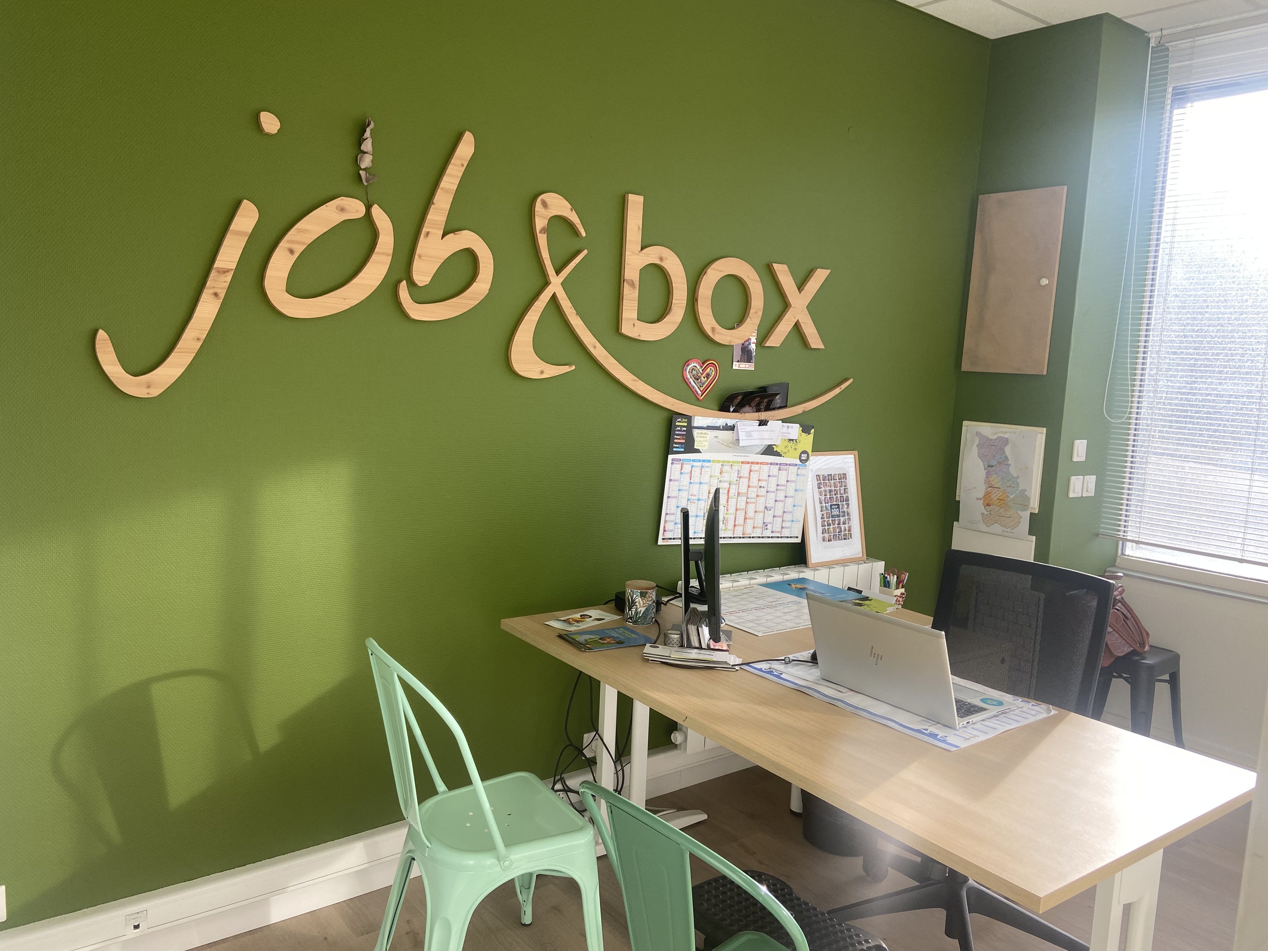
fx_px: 952
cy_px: 476
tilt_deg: -8.2
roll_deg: -2.9
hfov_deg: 67.3
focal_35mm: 26
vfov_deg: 53.1
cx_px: 634
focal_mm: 4.25
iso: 64
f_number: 1.8
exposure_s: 1/121
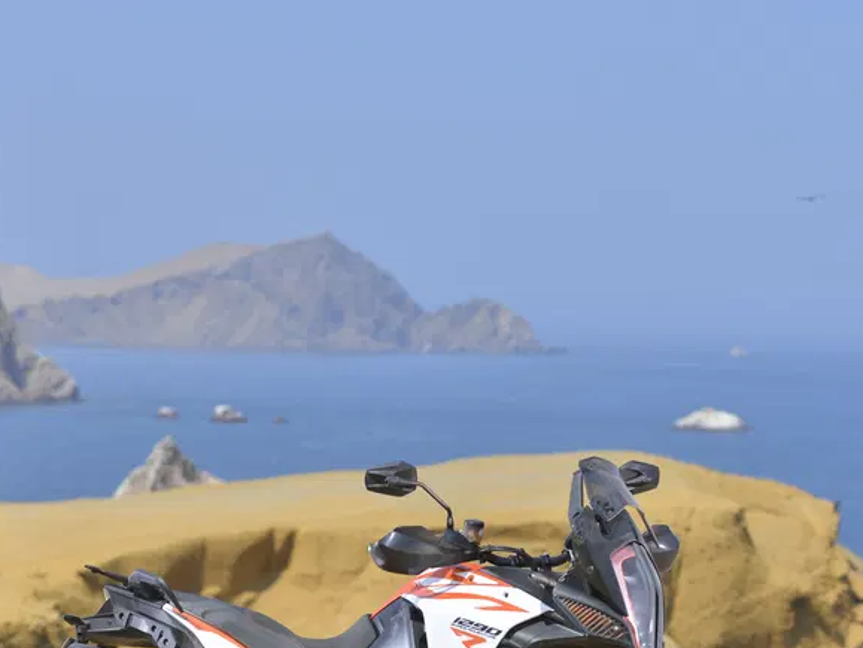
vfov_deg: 6.7
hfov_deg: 8.9
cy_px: 524
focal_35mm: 223
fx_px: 5563
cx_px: 349
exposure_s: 1/1600
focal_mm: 112
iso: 200
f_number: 5
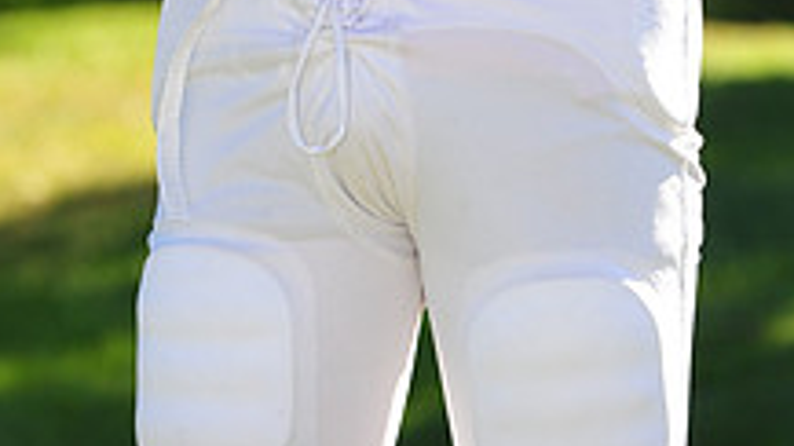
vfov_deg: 3.2
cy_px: -461
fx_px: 7936
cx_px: 370
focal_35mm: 377
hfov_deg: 5.7
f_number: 4.5
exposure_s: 1/400
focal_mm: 135
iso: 200
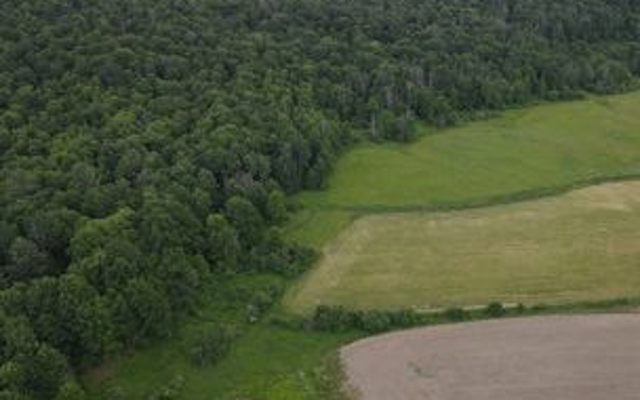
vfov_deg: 35.3
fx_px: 628
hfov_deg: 53.6
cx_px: 386
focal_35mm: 36
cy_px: 224
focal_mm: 4.5
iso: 100
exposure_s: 1/160
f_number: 2.8
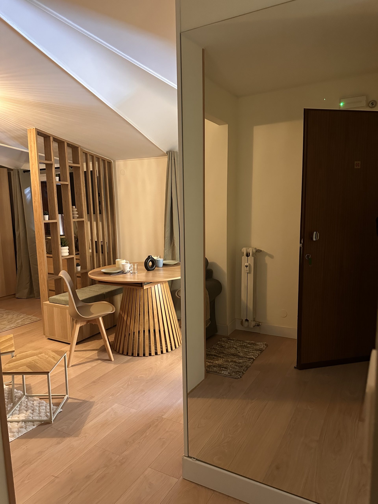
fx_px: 349
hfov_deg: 56.8
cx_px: 189
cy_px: 252
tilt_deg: -6.7
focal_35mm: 24
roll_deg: +1.9
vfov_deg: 71.6
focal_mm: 6.86
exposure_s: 1/33
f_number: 1.78
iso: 640
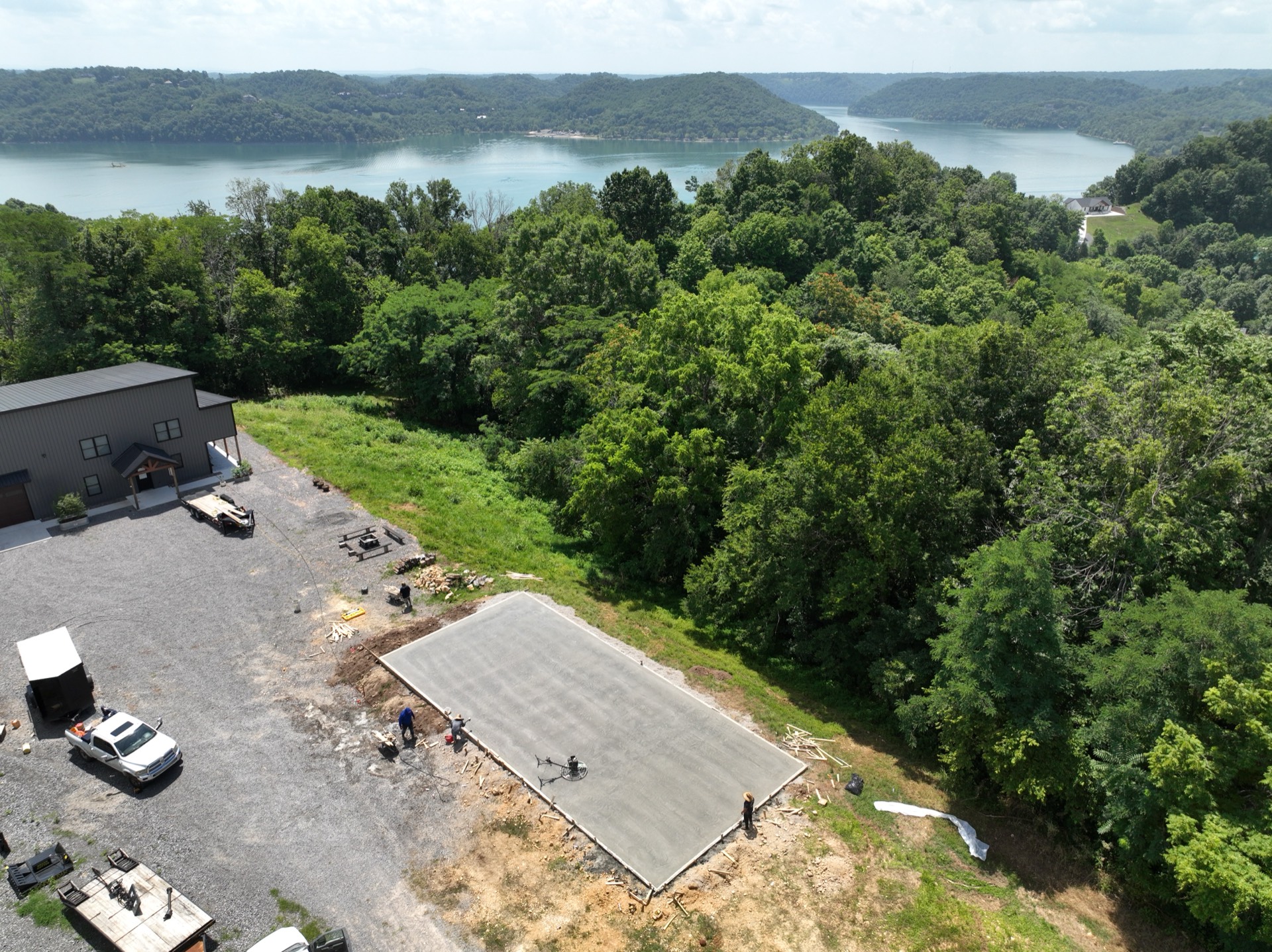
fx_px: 881
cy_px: 476
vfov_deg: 56.8
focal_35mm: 24
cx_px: 636
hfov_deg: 71.6
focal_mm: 12.29
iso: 100
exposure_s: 1/100
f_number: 2.8
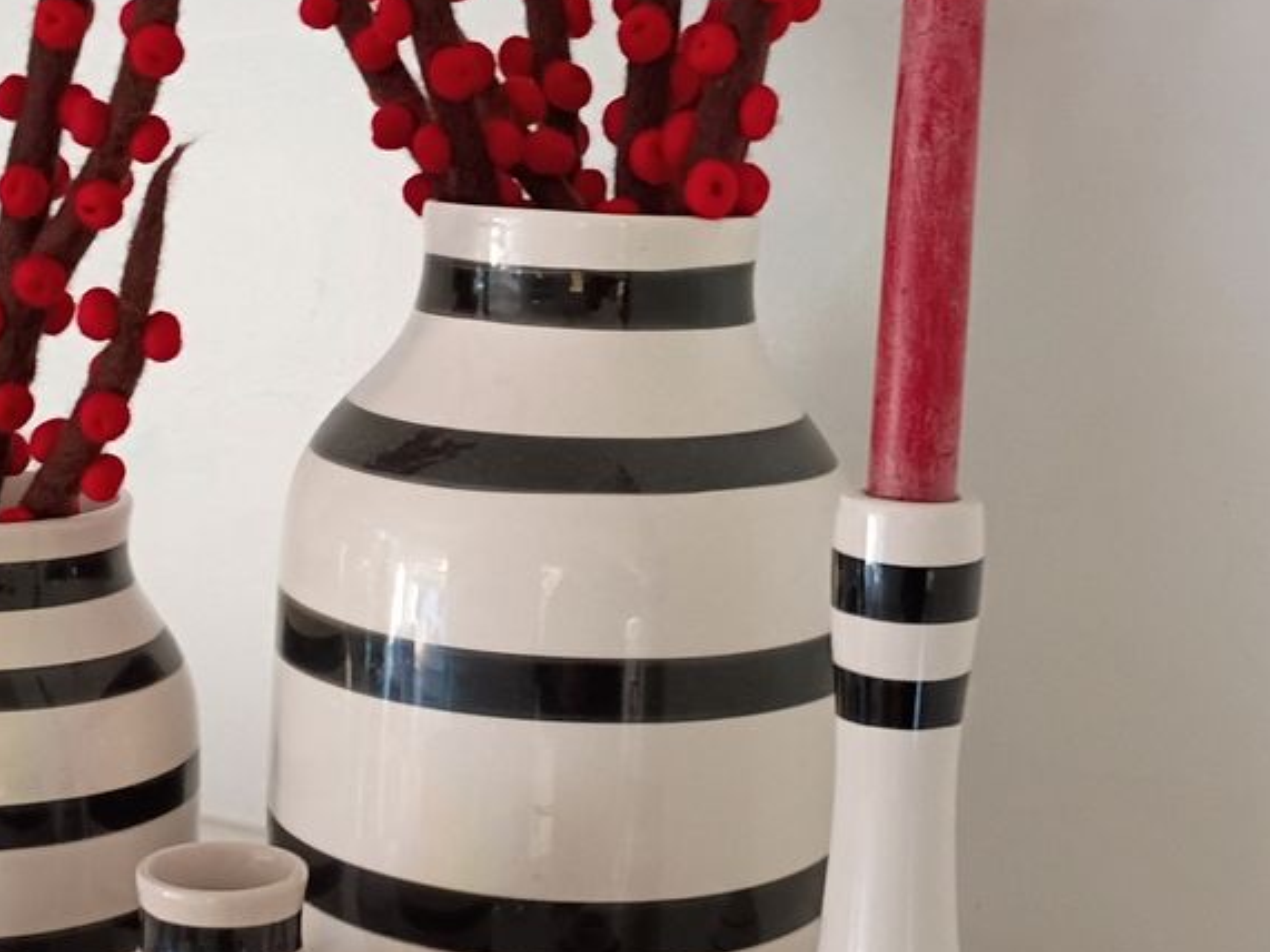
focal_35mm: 65
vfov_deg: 22.5
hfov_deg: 29.6
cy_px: 323
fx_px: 2384
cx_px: 438
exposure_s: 1/30
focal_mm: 4.27
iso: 706
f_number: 1.8
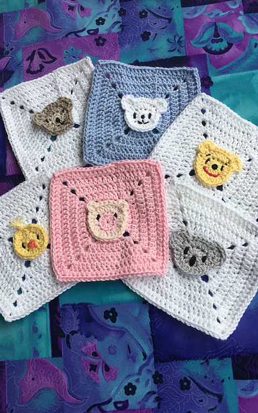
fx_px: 349
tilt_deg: -75.9
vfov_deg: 61.2
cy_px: 206
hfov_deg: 40.6
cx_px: 116
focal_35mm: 31
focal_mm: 4.15
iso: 25
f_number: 2.2
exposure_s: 1/247
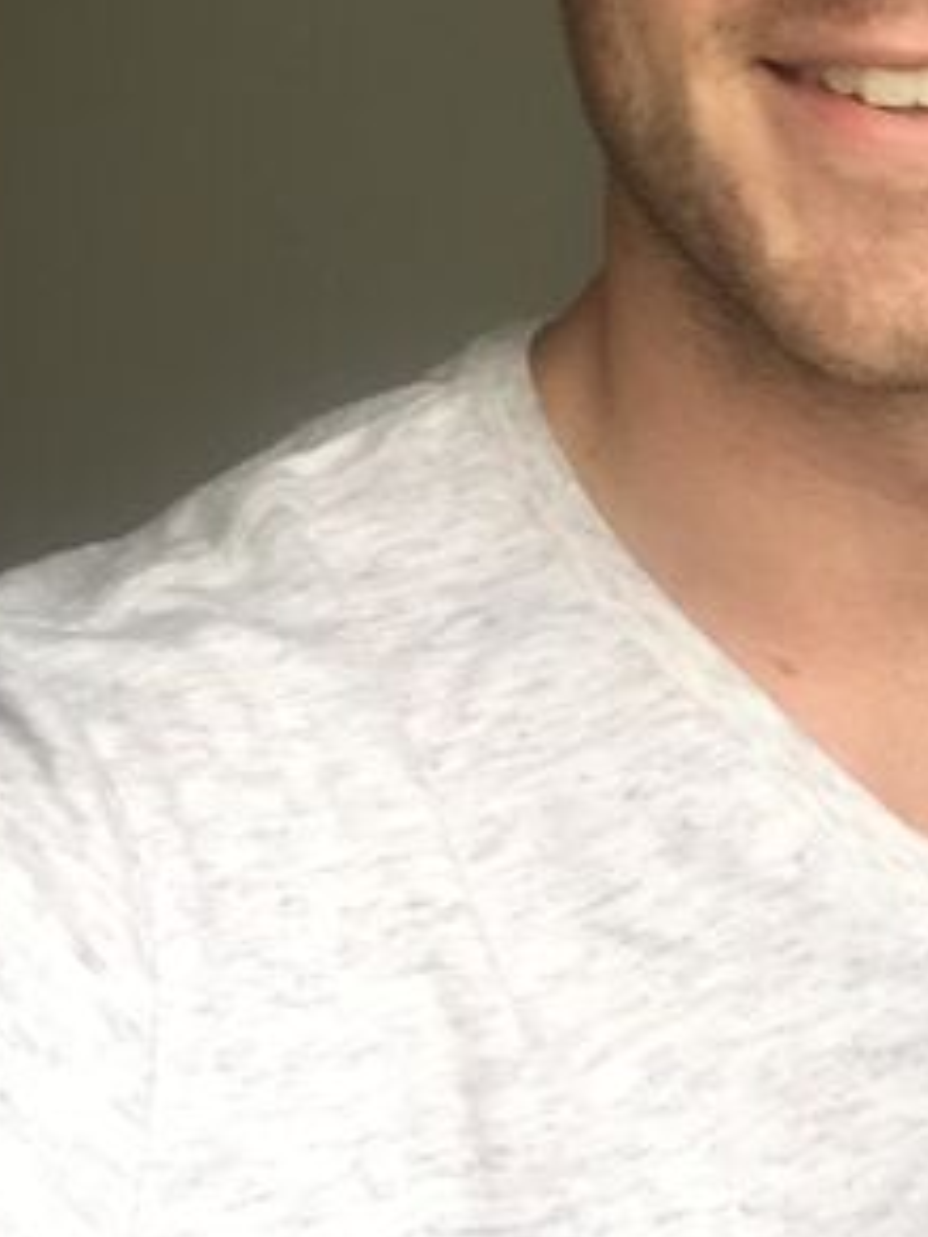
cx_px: 941
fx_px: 2395
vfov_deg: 27.5
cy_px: 42
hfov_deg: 21.1
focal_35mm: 67
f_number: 2.2
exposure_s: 1/30
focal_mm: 2.65
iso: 32
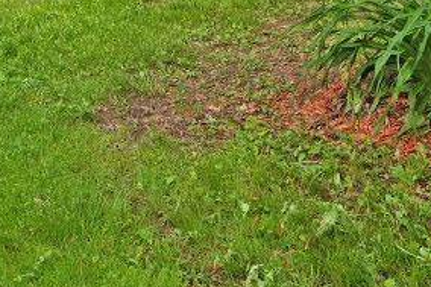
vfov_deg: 15.9
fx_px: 885
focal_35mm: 74
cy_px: -213
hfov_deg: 26.0
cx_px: 8
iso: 140
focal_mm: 14
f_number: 5.6
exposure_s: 1/250
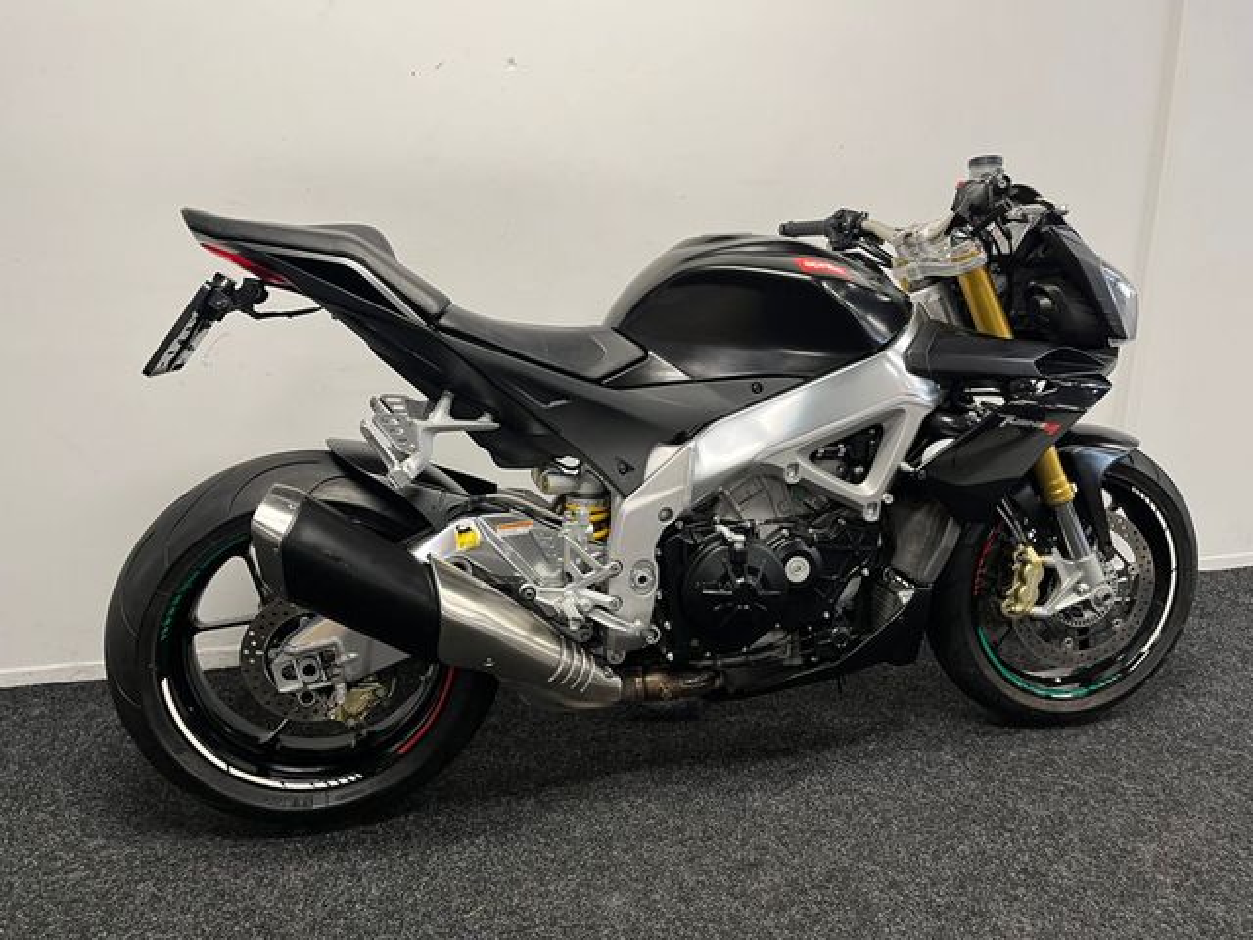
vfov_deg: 53.1
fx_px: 941
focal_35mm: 26
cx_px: 626
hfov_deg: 67.3
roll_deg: +0.3
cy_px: 470
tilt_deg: -15.8
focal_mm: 5.1
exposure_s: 1/50
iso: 100
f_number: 1.6
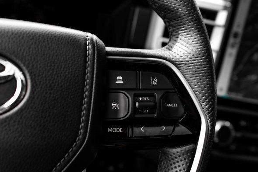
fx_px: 344
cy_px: 89
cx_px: 133
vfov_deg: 28.1
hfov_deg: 41.1
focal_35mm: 48
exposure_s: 1/320
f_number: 5
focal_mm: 44
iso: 640
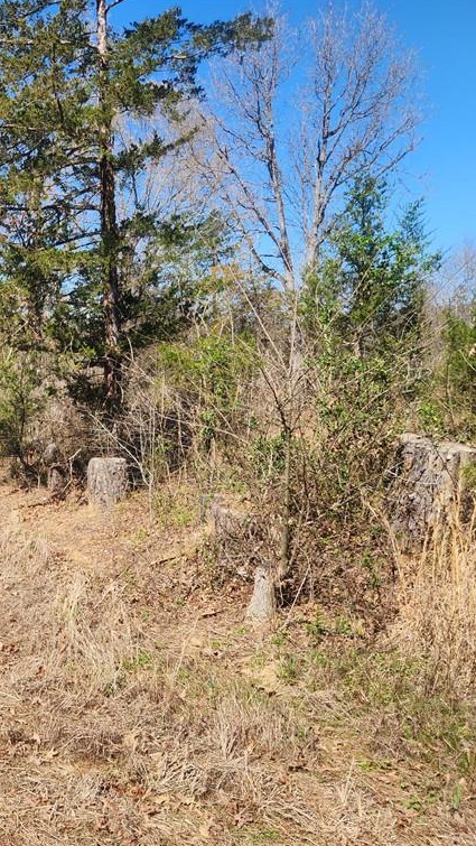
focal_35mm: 34
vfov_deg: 58.0
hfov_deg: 31.8
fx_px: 762
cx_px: -7
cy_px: 425
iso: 20
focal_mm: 5.4
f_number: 1.8
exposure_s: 1/876
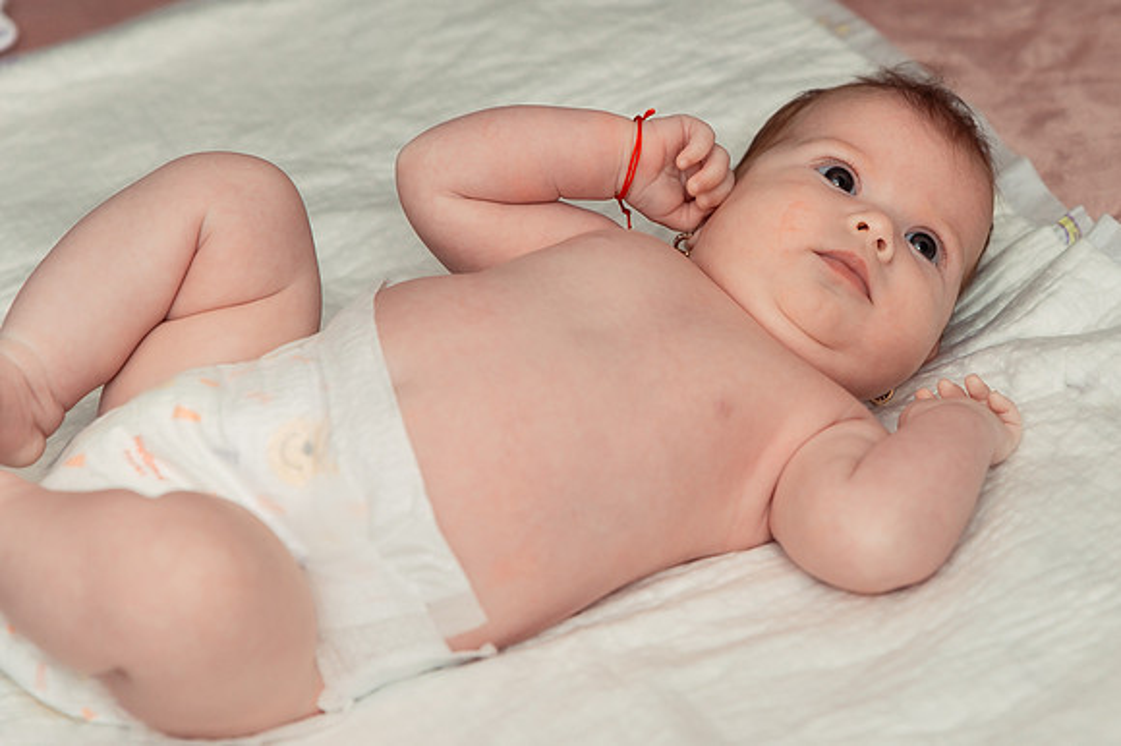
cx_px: 858
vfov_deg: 12.8
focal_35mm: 107
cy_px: 284
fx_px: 3334
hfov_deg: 18.9
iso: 500
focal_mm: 70
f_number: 3.5
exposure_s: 1/250
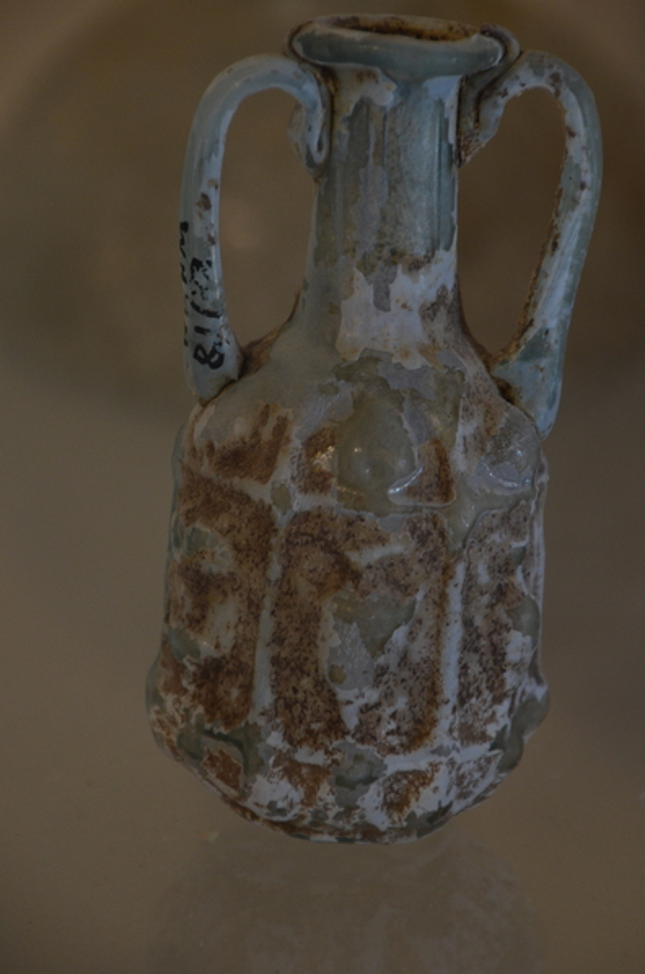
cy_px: 451
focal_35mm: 450
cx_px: 352
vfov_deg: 4.6
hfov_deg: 3.0
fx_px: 12149
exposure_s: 1/25
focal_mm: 270
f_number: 6.3
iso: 800
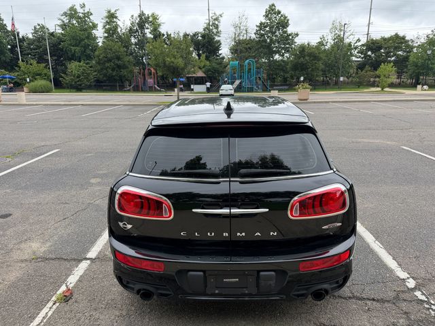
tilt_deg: -13.6
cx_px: 218
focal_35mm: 24
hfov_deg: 71.6
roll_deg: +0.6
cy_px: 163
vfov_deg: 56.8
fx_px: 302
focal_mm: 6.76
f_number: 1.78
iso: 80
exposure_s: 1/649
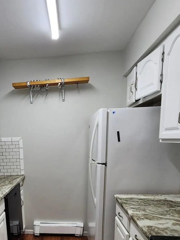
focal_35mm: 25
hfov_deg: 52.1
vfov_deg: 65.5
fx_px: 173
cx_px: 42
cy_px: 178
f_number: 2.2
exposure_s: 1/120
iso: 80
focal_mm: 2.2
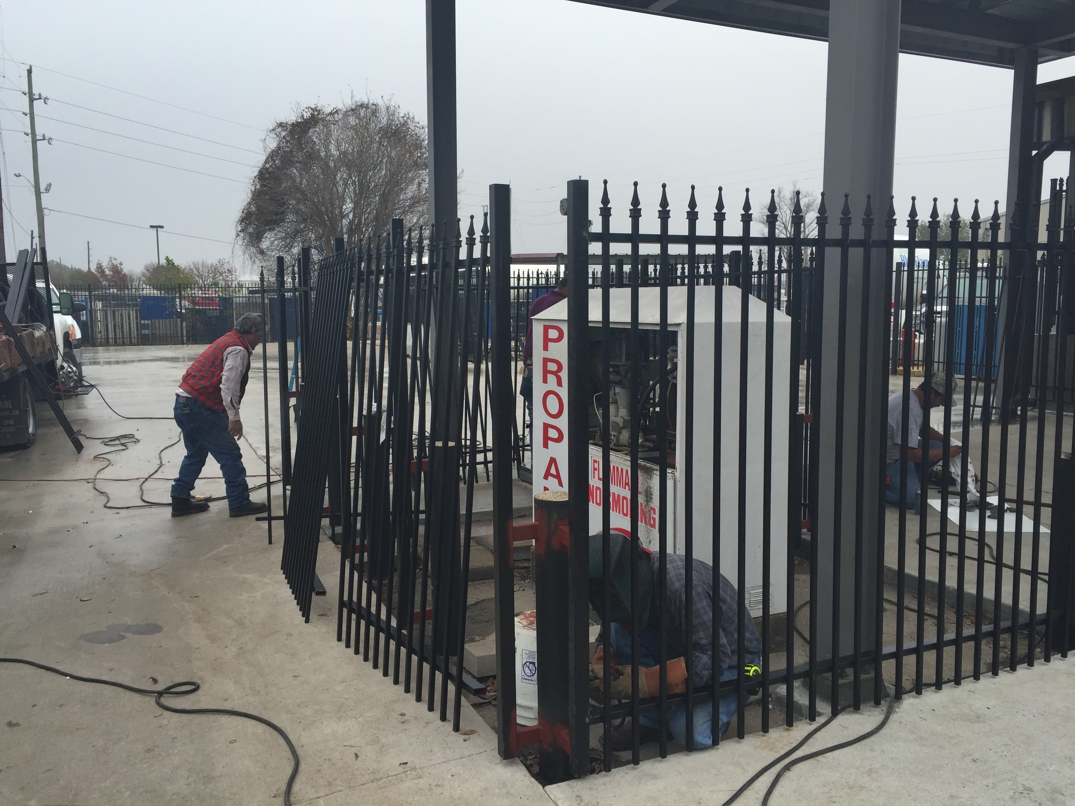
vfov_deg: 48.2
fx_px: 901
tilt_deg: -7.0
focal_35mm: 29
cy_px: 403
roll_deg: +0.4
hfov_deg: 61.7
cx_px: 538
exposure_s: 1/824
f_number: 2.2
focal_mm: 4.15
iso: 32
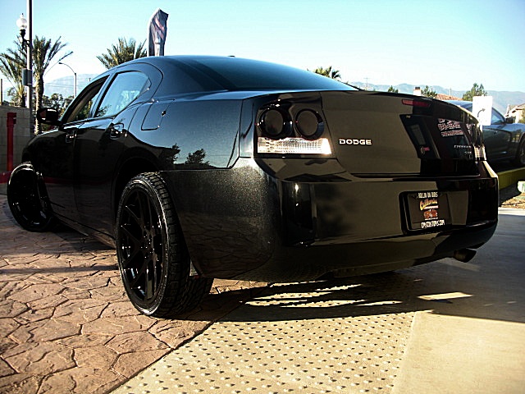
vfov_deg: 39.7
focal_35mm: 36
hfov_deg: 51.4
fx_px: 546
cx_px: 262
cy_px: 197
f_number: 2.8
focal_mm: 6.3
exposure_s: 1/200
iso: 50
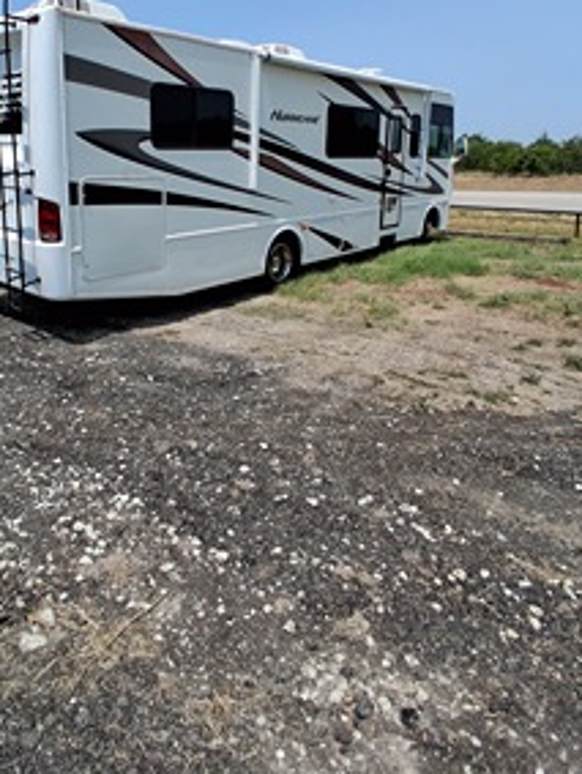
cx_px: 219
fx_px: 537
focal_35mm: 24
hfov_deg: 56.3
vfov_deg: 69.3
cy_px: 252
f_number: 2.2
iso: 50
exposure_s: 1/1515
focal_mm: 1.4
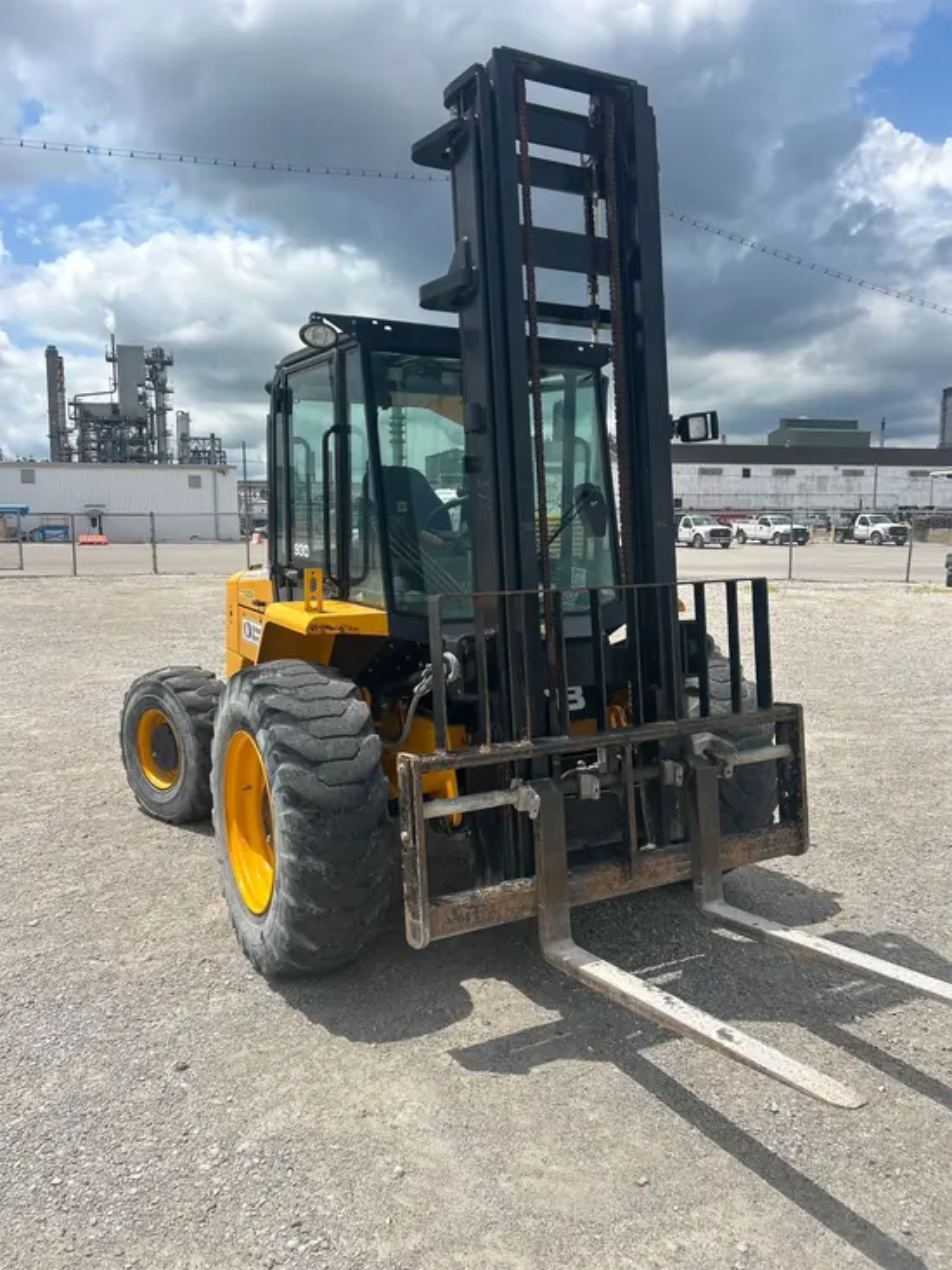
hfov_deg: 53.1
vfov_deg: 67.3
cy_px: 635
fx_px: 953
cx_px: 476
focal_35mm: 26
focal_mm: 5.7
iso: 50
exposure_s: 1/4630
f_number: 1.5
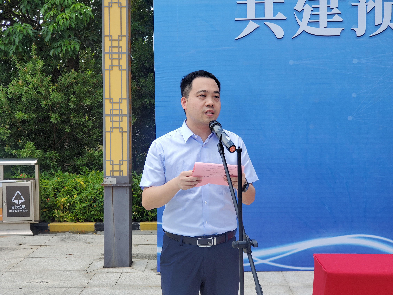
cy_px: 148
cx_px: 196
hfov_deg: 36.8
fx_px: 590
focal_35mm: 52
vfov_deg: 28.0
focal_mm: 6
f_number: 2.4
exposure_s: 1/205
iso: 50
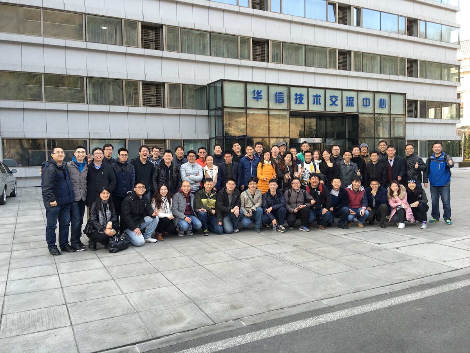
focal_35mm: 29
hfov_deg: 61.7
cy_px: 176
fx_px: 394
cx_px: 235
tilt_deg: -2.4
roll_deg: +0.2
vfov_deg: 48.2
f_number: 2.2
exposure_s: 1/100
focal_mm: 4.15
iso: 25
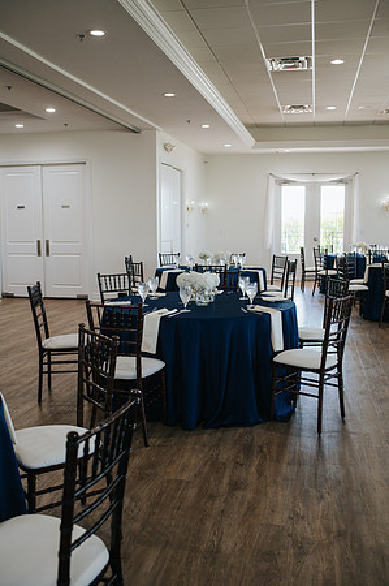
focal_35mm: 35
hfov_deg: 37.8
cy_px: 293
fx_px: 569
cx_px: 194
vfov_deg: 54.5
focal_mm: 35
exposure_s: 1/320
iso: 800
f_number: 3.5
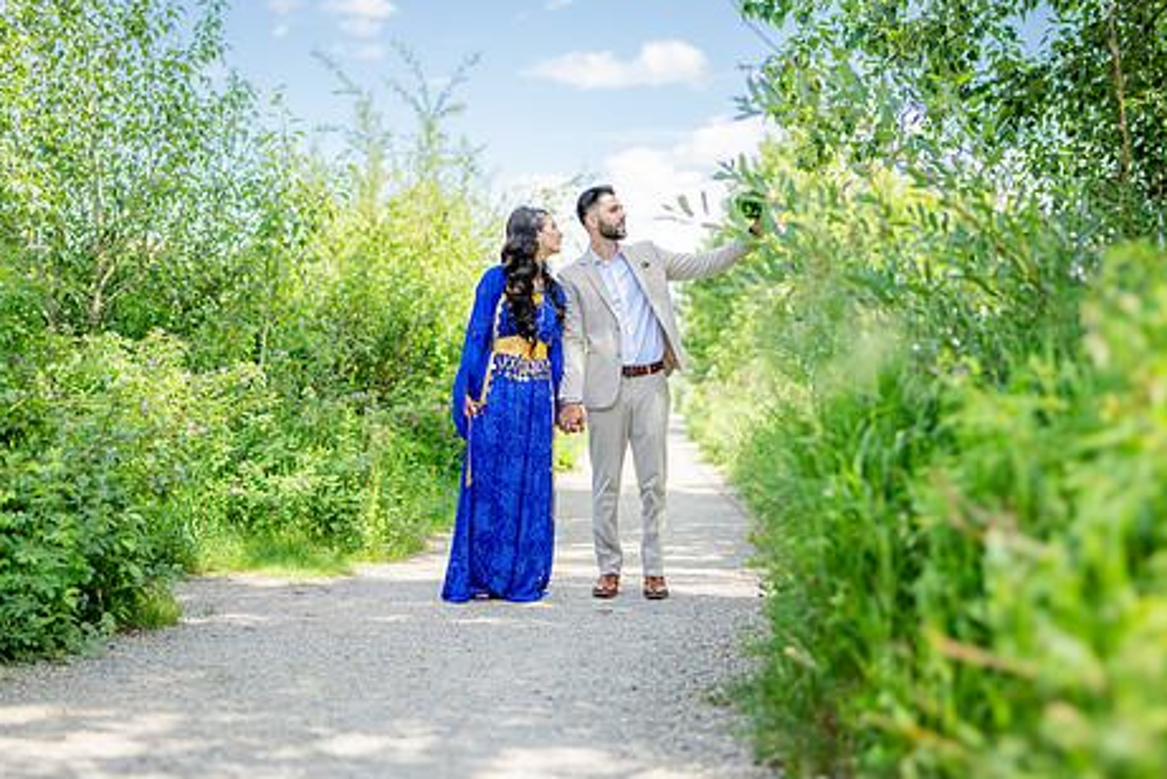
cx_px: 597
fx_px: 1427
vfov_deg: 30.5
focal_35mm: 44
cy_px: 338
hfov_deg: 44.5
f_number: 1.2
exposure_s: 1/3200
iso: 125
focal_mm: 35
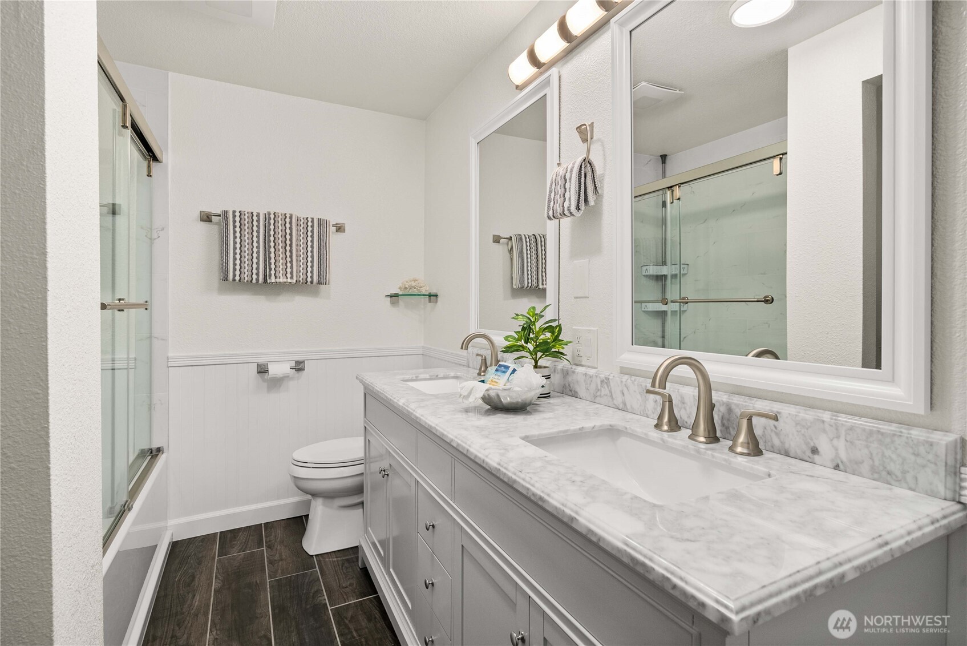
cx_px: 484
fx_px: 430
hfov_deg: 96.7
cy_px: 323
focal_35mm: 16
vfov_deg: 73.8
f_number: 7.1
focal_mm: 16
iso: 125
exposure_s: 1/60
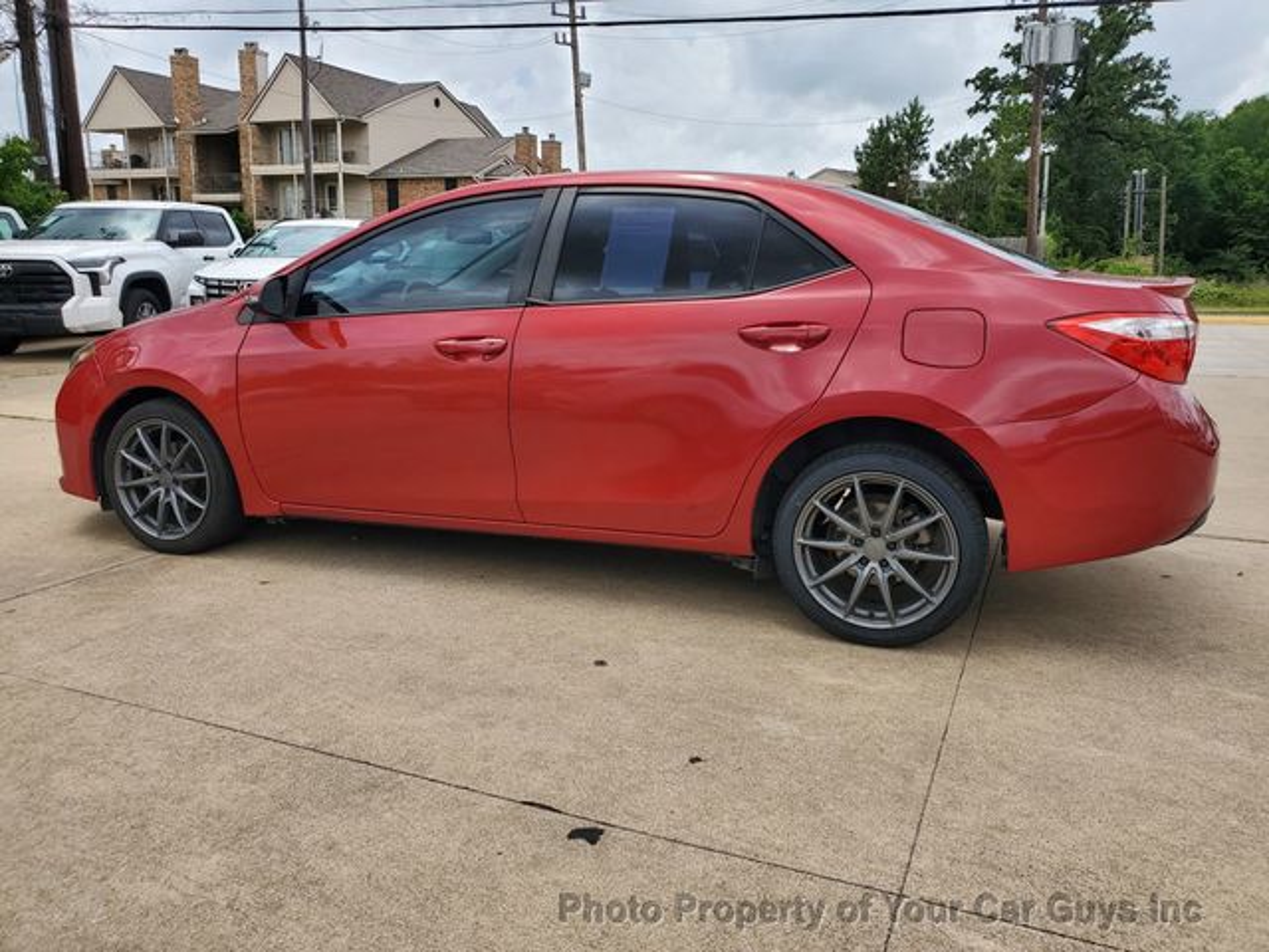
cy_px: 476
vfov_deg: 53.1
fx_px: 953
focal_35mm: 26
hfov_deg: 67.3
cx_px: 634
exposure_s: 1/1053
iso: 50
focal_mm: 4.3
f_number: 2.4
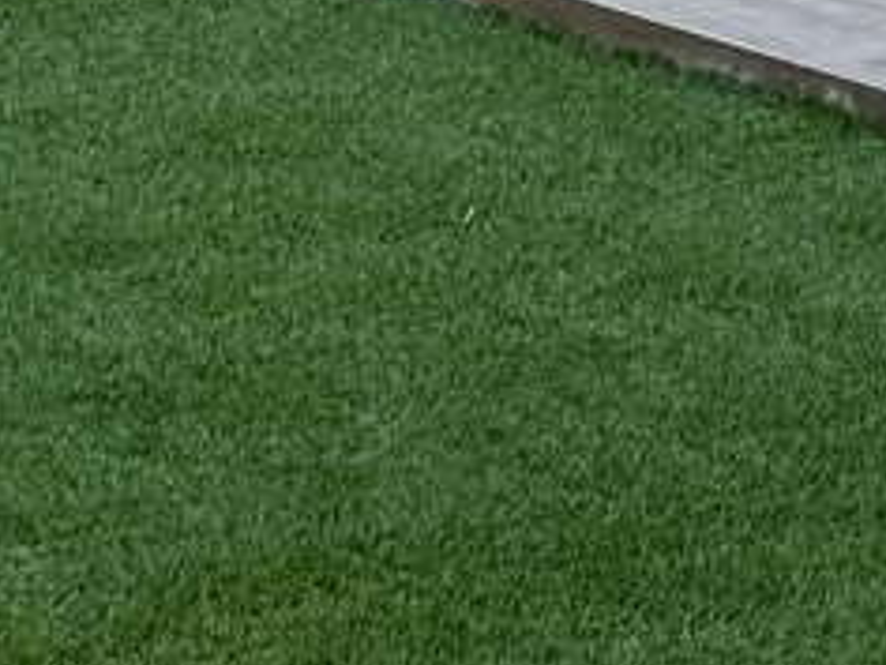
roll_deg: +0.1
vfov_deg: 4.7
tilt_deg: -1.1
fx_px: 7807
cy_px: -1189
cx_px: 492
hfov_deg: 6.5
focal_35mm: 305
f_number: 1.78
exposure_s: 1/2203
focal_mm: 6.86
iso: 100
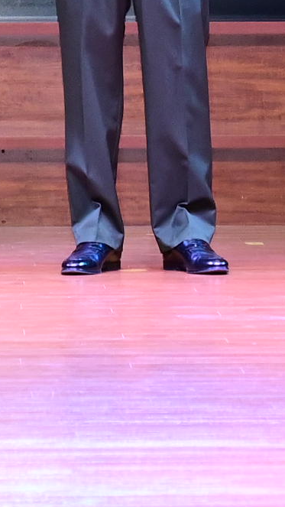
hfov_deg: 3.6
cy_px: -478
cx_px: 56
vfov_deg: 6.3
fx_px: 4514
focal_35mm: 336
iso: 1600
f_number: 4
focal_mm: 47
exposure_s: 1/160
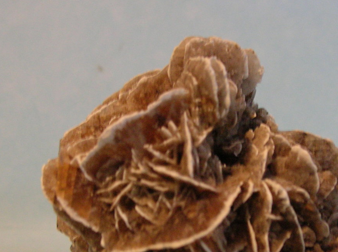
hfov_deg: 29.2
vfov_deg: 22.1
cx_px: 226
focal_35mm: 66
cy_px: 183
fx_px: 644
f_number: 2.7
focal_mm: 6
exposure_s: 1/4.1
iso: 164
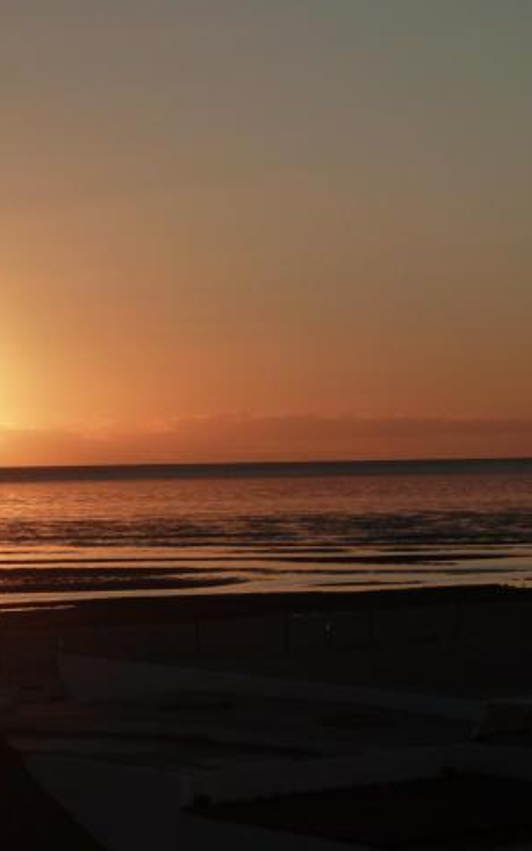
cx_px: 165
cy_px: 423
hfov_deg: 9.6
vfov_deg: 15.3
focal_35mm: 137
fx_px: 3177
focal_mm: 15.8
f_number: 5.6
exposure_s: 1/1000
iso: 125
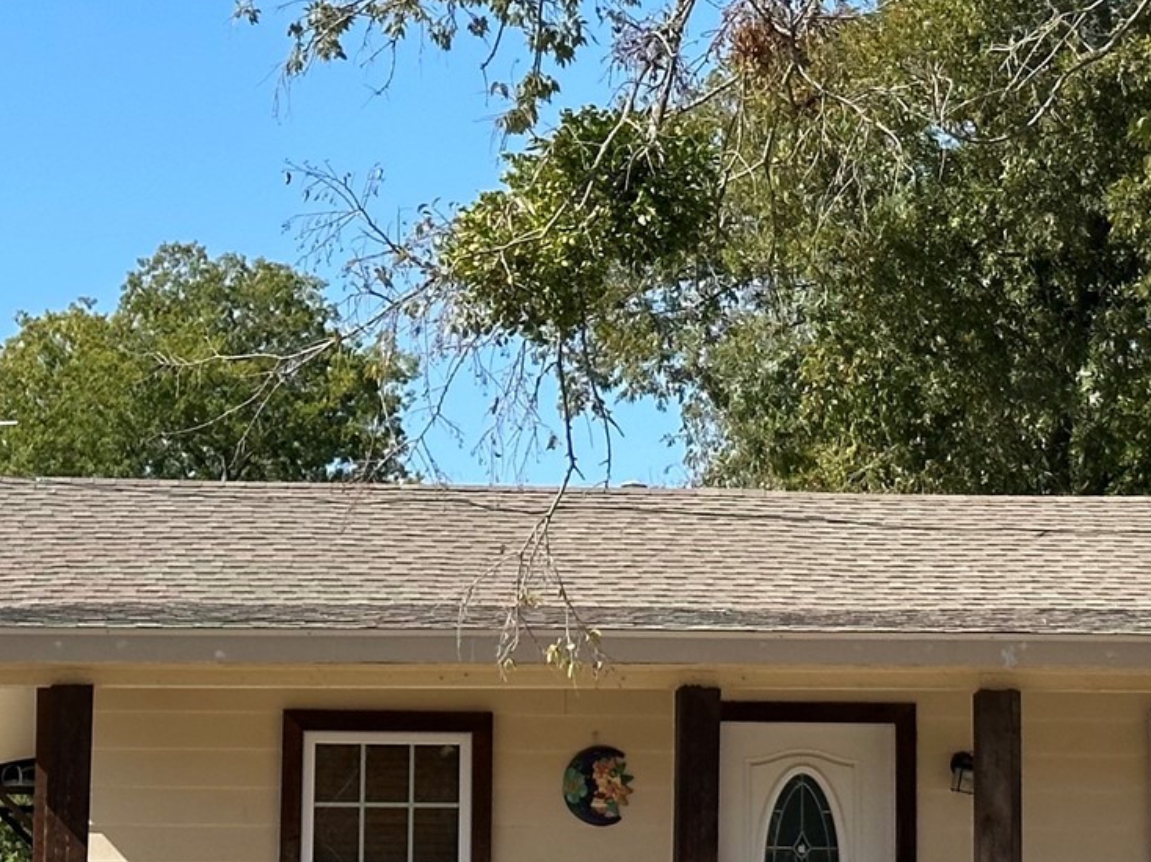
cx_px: 820
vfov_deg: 11.1
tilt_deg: +9.2
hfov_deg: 14.7
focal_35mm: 134
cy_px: 367
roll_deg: -0.7
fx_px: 4454
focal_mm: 6.86
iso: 64
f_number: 1.78
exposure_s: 1/2732
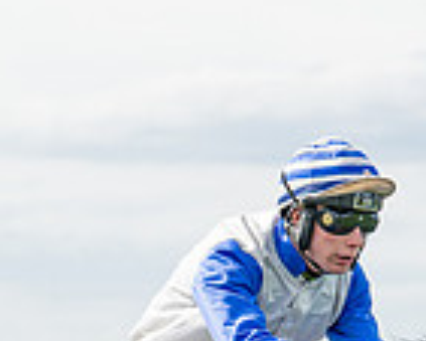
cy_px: 552
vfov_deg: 3.8
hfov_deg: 4.8
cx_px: 341
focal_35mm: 405
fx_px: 5110
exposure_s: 1/1600
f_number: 4
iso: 200
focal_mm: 80
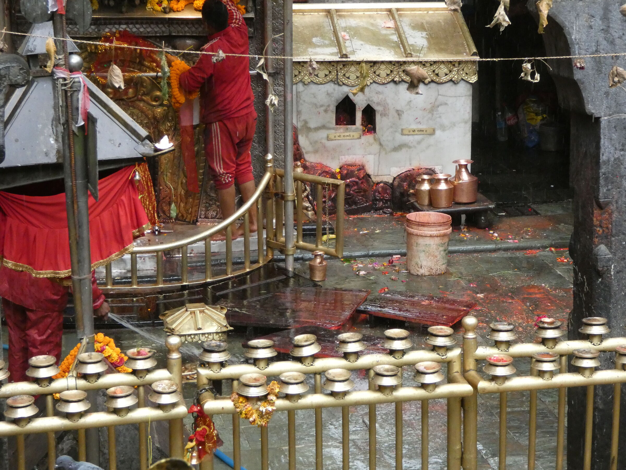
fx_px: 1718
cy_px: 235
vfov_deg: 15.6
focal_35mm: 95
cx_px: 313
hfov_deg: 20.7
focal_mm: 17.1
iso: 800
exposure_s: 1/320
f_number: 4.8
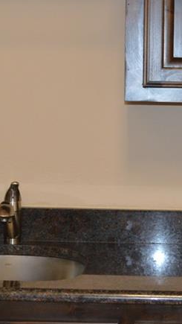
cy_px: 80
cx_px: 141
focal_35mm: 96
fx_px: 823
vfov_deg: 22.0
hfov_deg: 12.6
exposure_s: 1/60
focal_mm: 26
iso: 1100
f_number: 4.2
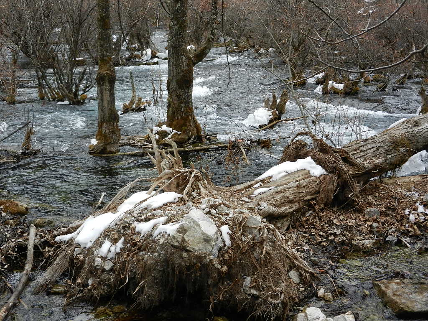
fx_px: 556
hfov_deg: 42.1
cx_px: 214
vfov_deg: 32.2
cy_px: 160
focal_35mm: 45
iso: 160
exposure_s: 1/100
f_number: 4.2
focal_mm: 8.2
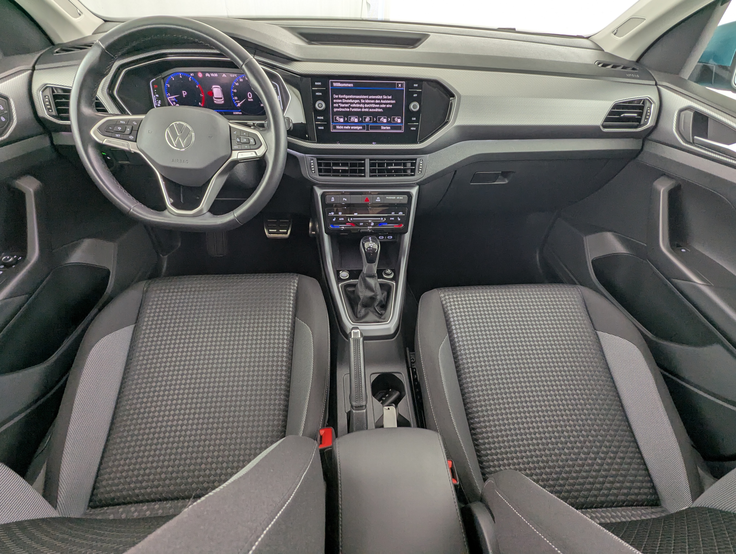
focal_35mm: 16
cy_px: 277
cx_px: 368
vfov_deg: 78.2
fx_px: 341
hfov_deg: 94.4
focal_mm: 2.35
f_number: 2.2
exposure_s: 1/33.3
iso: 84
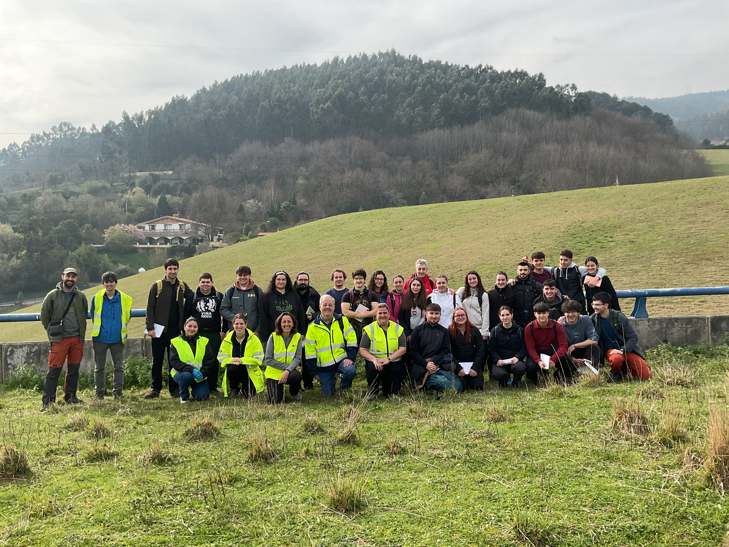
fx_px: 611
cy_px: 274
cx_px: 364
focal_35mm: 29
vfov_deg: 48.2
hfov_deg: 61.7
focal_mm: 3
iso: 16
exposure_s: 1/855
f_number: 1.8
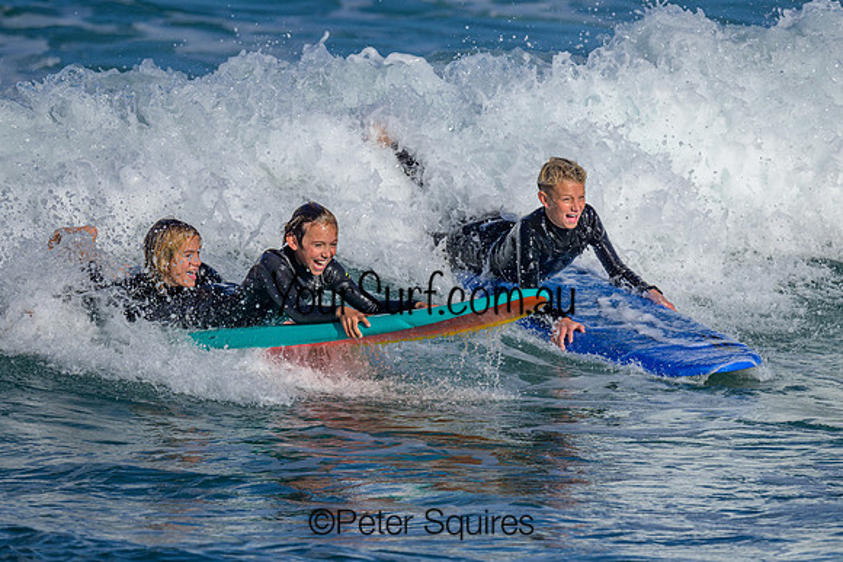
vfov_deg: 1.3
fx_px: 24976
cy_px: 342
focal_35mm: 1066
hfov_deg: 1.9
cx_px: 440
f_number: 8
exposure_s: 1/2000
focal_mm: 800
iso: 250
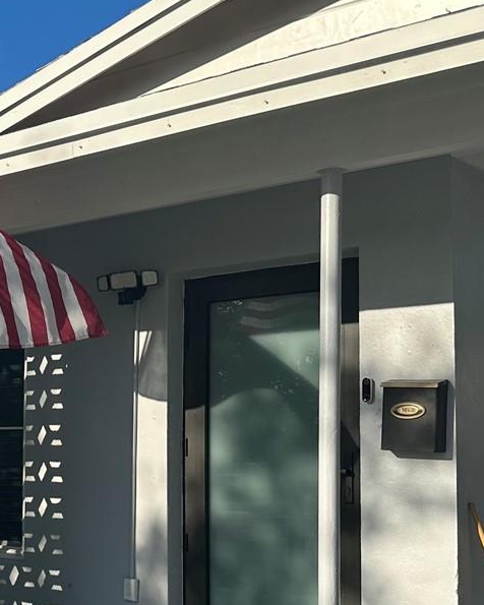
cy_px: 428
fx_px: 1128
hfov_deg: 22.0
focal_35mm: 63
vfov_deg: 29.7
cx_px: -129
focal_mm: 6.86
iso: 80
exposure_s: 1/5848
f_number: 1.78
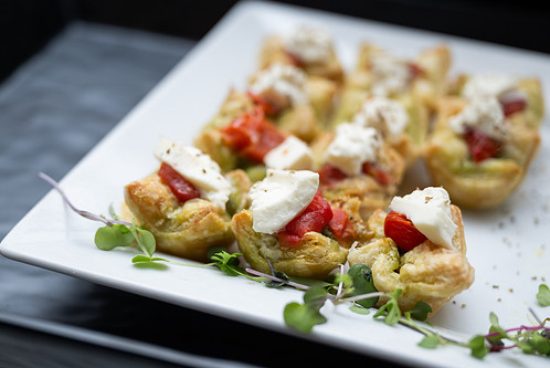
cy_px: 205
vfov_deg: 21.3
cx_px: 258
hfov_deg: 31.4
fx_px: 979
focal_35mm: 64
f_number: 2.8
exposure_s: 1/200
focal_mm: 55
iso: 500
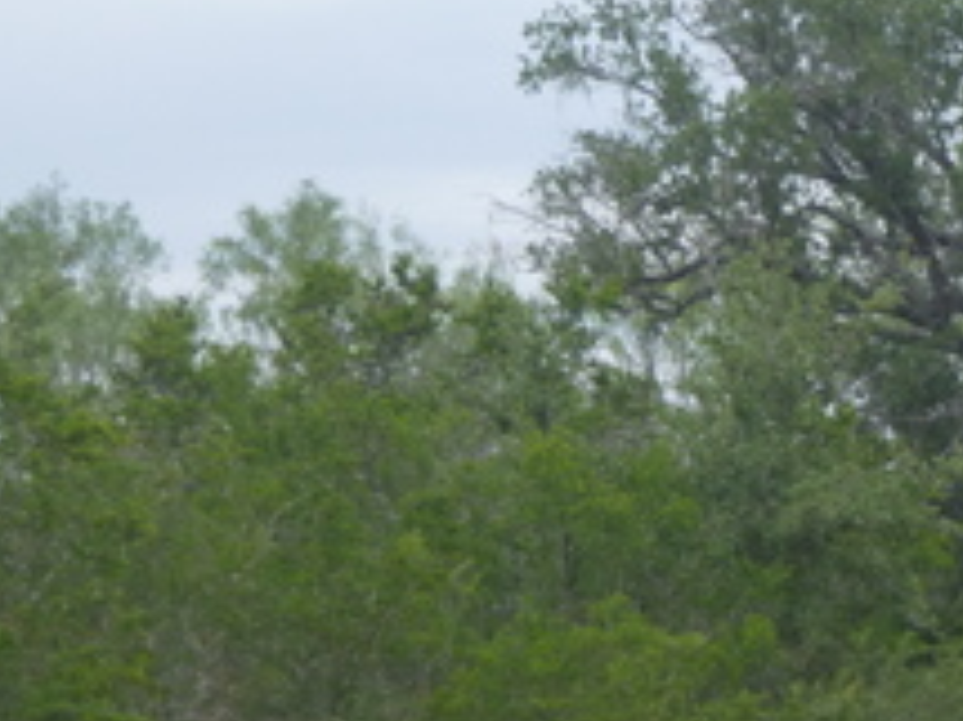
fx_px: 4476
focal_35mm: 161
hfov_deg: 12.0
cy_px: 882
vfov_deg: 9.1
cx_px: 1205
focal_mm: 9.7
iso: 100
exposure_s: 1/320
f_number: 5
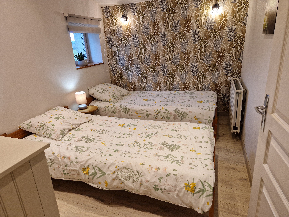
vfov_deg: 58.9
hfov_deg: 73.9
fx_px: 192
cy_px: 108
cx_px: 144
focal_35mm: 23
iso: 200
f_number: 1.8
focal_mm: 5.4
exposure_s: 1/180
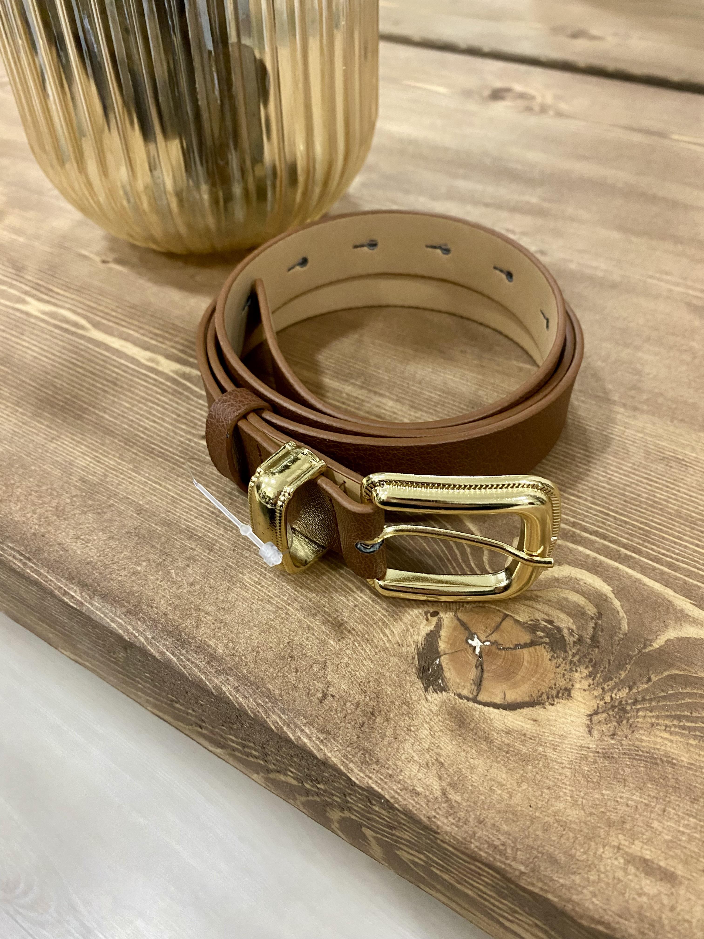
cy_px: 470
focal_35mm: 26
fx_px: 705
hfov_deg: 53.1
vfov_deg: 67.3
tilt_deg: -43.5
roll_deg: +0.6
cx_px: 352
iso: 320
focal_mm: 4.25
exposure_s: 1/50
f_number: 1.8
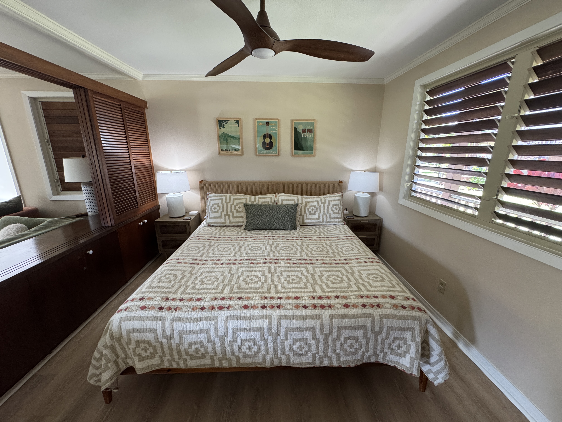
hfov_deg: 102.1
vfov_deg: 85.7
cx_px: 281
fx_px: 227
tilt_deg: -14.4
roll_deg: +0.1
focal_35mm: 14
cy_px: 211
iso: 250
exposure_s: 1/60
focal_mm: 2.22
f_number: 2.2
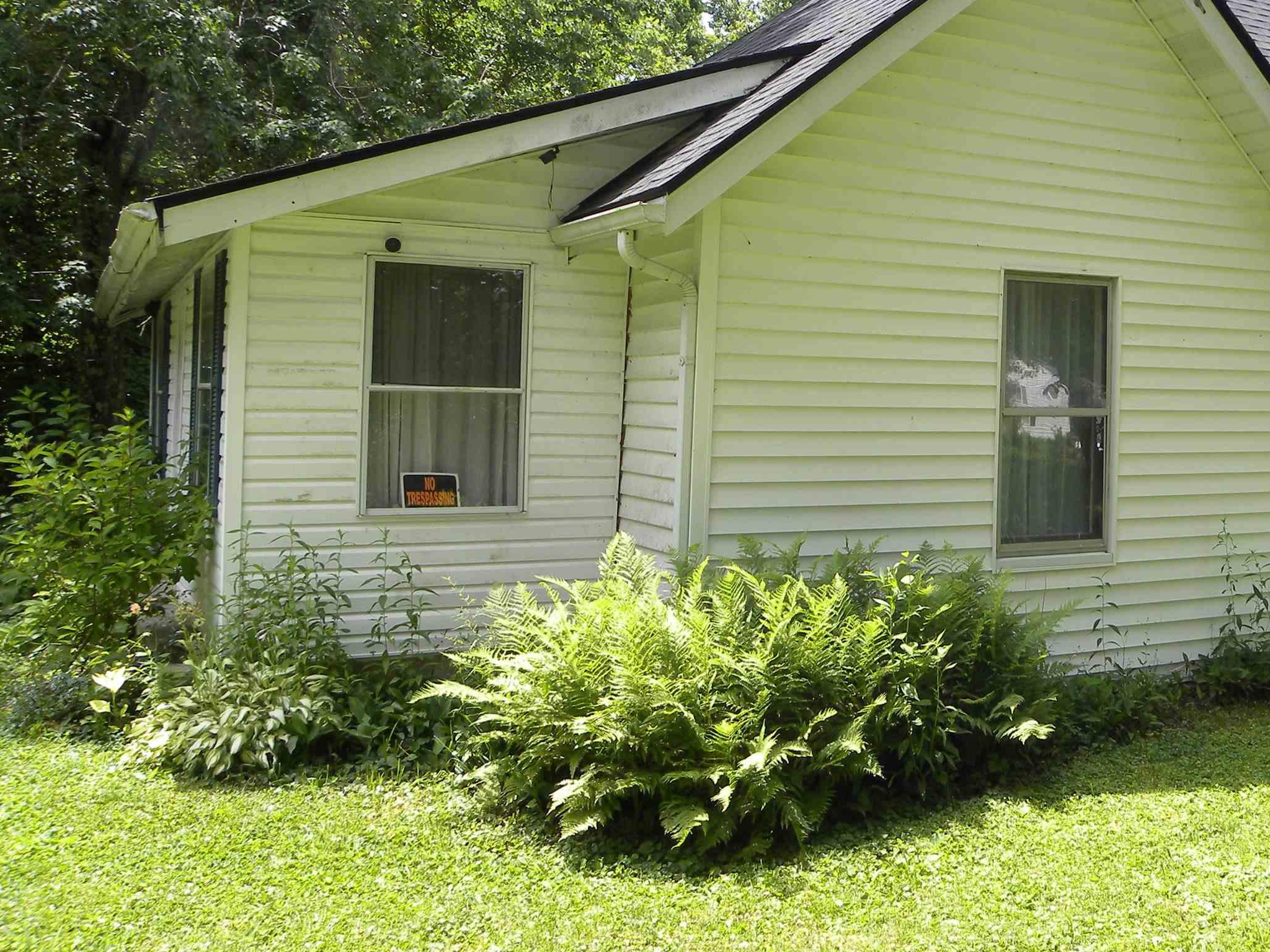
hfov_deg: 46.5
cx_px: 921
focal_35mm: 39
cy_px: 355
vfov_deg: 36.6
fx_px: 1431
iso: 64
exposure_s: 1/165
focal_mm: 4.6
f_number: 4
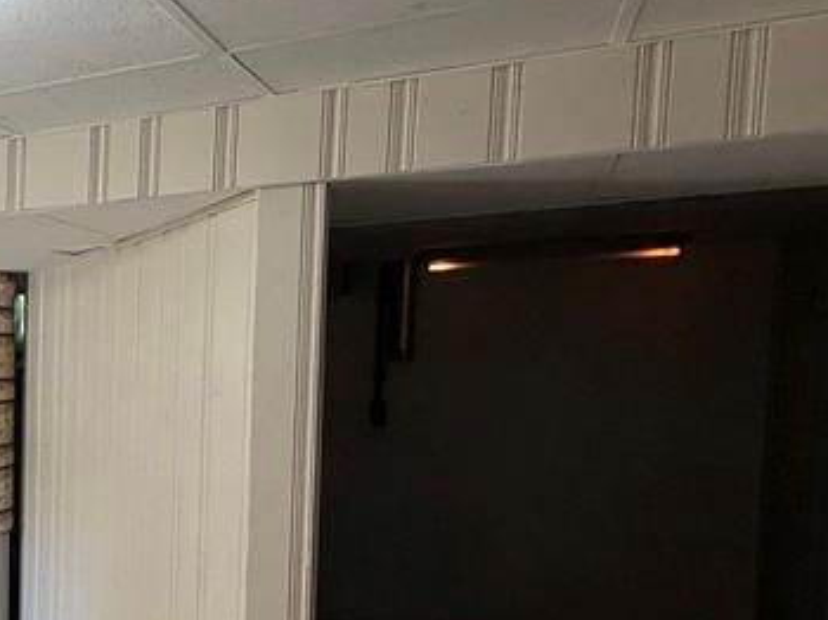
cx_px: -232
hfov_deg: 33.9
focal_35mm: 41
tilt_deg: -3.1
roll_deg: +1.1
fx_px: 980
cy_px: 438
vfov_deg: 34.6
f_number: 2.2
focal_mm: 2.22
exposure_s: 1/121
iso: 320
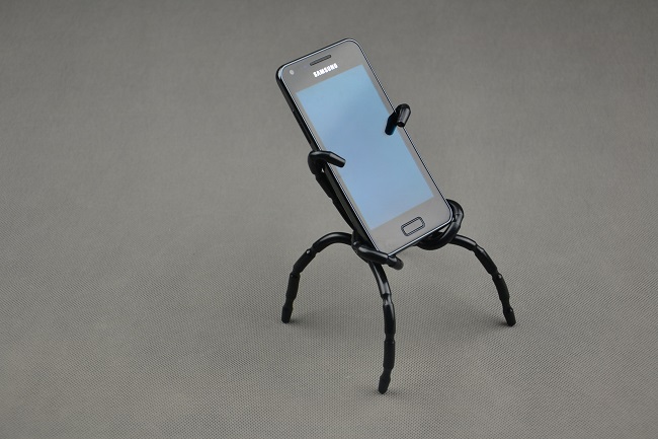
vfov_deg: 18.2
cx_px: 329
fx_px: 1370
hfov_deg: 27.0
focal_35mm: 75
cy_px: 220
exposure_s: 1/125
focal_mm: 50
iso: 280
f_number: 5.6
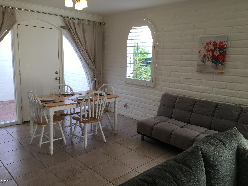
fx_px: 208
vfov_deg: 48.2
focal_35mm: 29
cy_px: 93
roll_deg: -1.5
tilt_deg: -10.0
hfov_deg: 61.7
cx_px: 124
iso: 25
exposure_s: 1/120
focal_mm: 4.15
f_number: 2.2
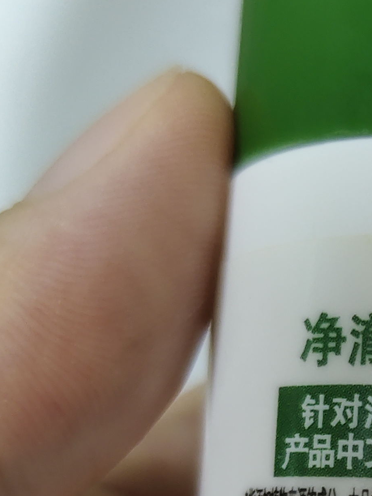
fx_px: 1247
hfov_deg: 15.4
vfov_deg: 21.1
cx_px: 588
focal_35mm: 87
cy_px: 582
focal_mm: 4.84
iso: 353
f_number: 1.79
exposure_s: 1/33.3
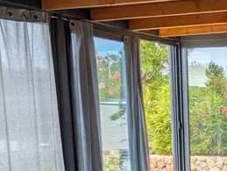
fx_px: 486
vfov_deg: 18.8
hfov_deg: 24.6
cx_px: 245
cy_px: 210
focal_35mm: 74
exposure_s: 1/1011
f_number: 1.68
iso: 21
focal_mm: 6.9
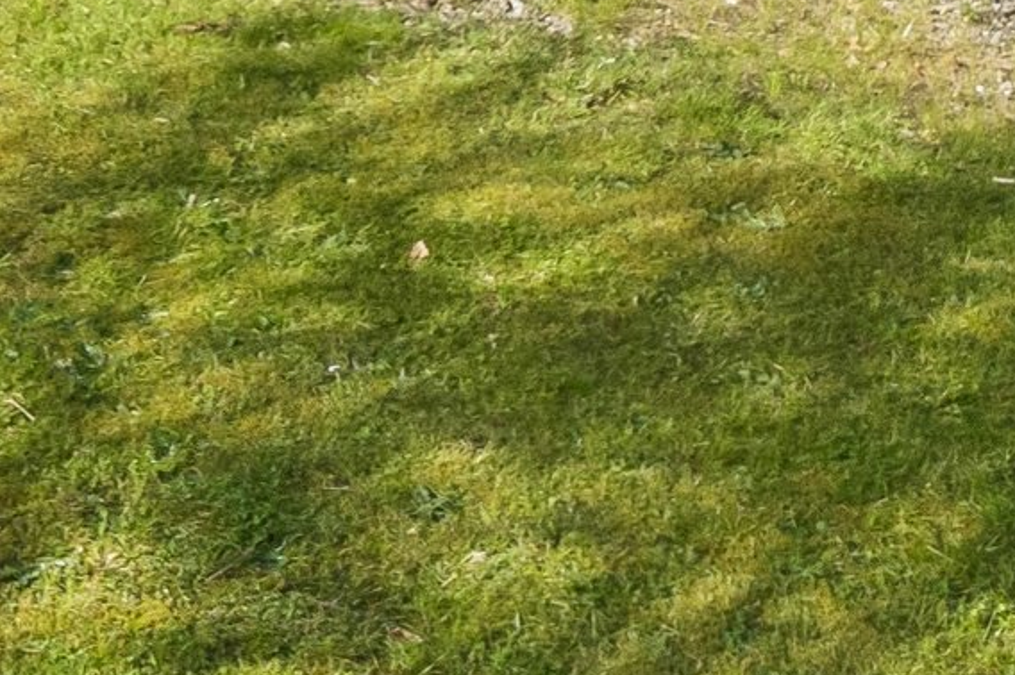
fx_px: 3128
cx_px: -95
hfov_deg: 17.8
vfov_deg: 10.5
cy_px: -986
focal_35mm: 111
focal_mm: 14
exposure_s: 1/640
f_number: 8
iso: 250
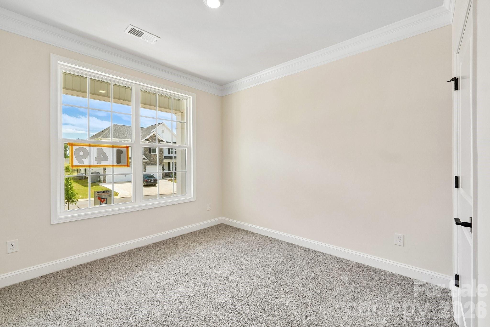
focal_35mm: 15
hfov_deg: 100.4
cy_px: 164
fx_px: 204
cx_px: 245
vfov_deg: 77.3
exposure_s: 1/30
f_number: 8
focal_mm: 10
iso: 160
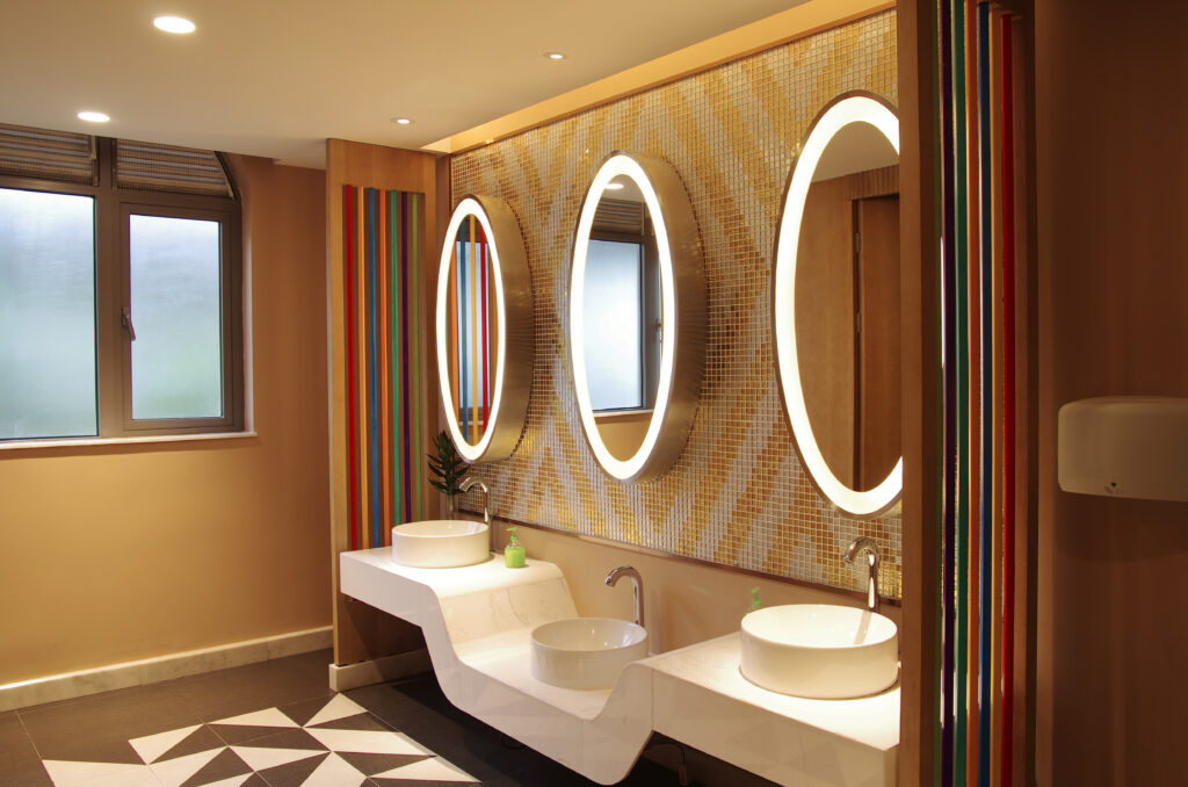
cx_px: 594
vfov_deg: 47.7
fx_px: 889
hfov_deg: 67.5
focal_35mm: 27
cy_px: 394
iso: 80
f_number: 5
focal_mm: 17.5
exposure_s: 1/3.33
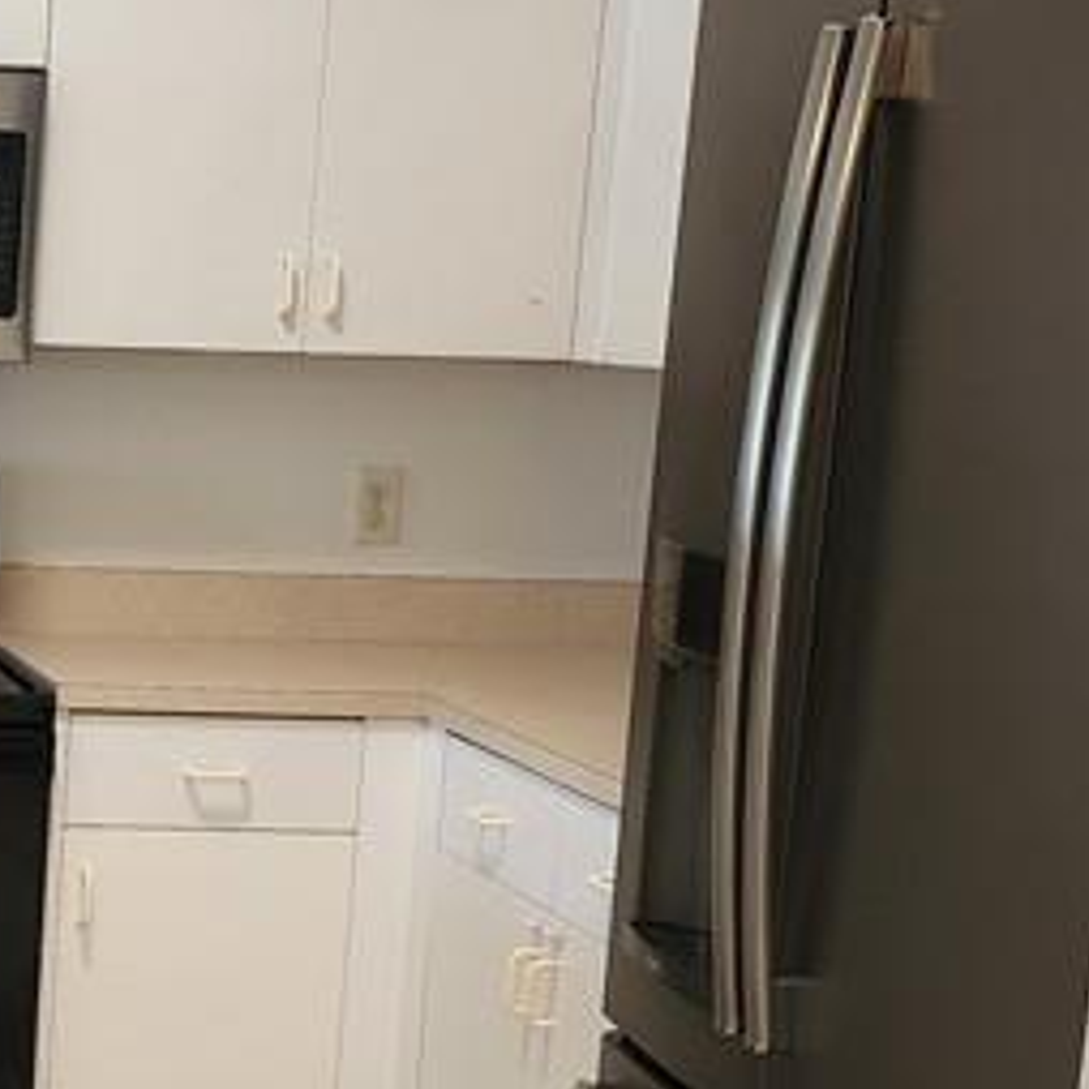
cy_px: 785
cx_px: -274
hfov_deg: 19.7
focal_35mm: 82
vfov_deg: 21.0
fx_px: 2919
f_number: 1.8
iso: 250
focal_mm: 5.4
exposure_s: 1/120
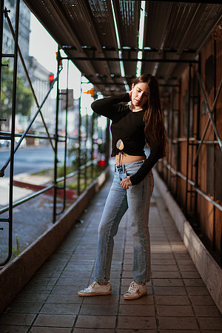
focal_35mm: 58
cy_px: 166
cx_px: 111
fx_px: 536
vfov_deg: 34.5
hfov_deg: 23.4
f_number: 1.6
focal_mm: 58
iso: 50
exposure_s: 1/1000
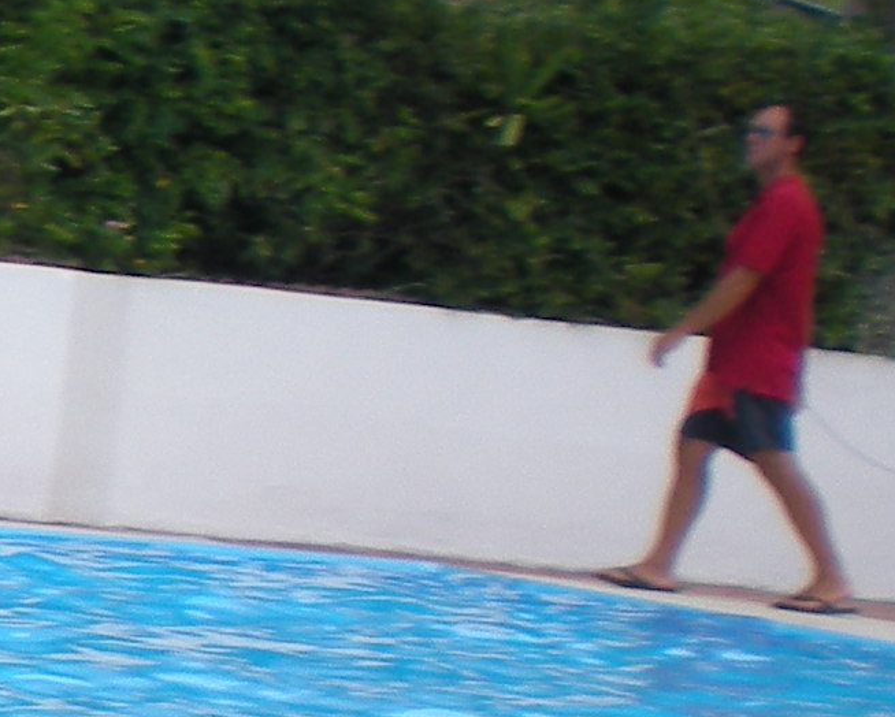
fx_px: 4903
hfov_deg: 9.6
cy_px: 925
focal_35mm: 185
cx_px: -965
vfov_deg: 8.3
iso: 64
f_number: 4.6
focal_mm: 6.3
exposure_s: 1/346
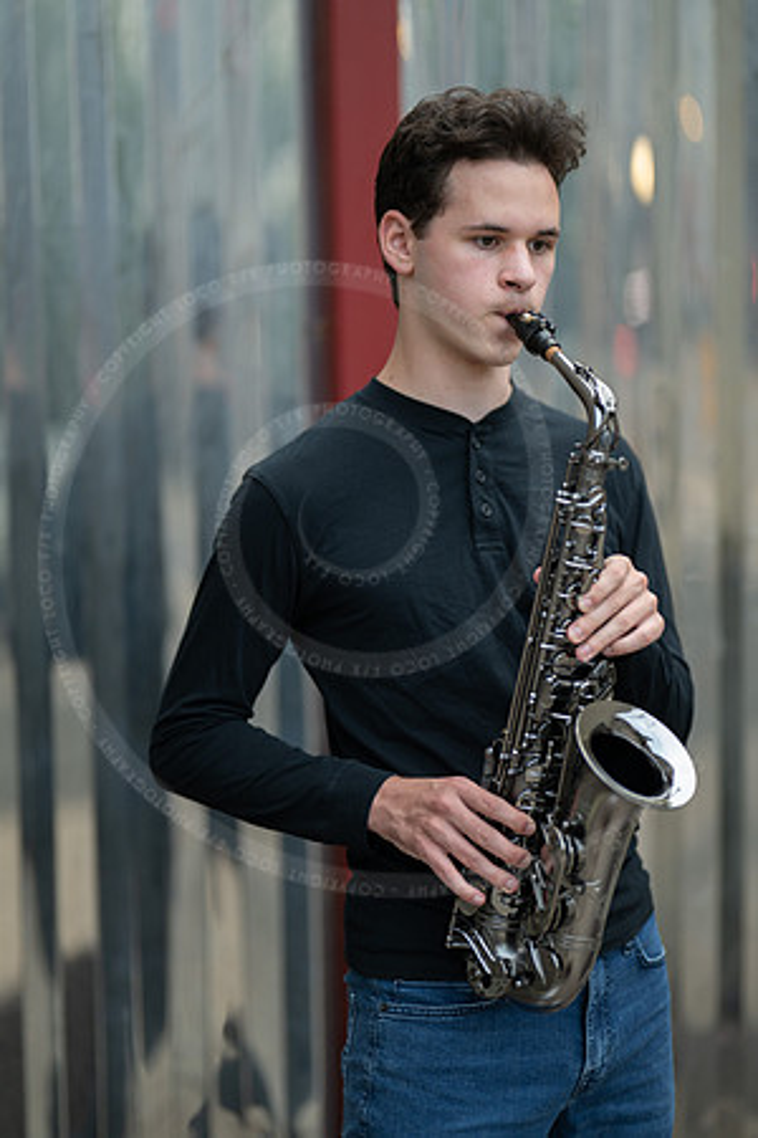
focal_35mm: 85
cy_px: 569
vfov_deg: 23.9
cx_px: 379
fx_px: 2684
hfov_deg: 16.1
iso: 250
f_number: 1.2
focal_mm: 85
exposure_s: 1/320
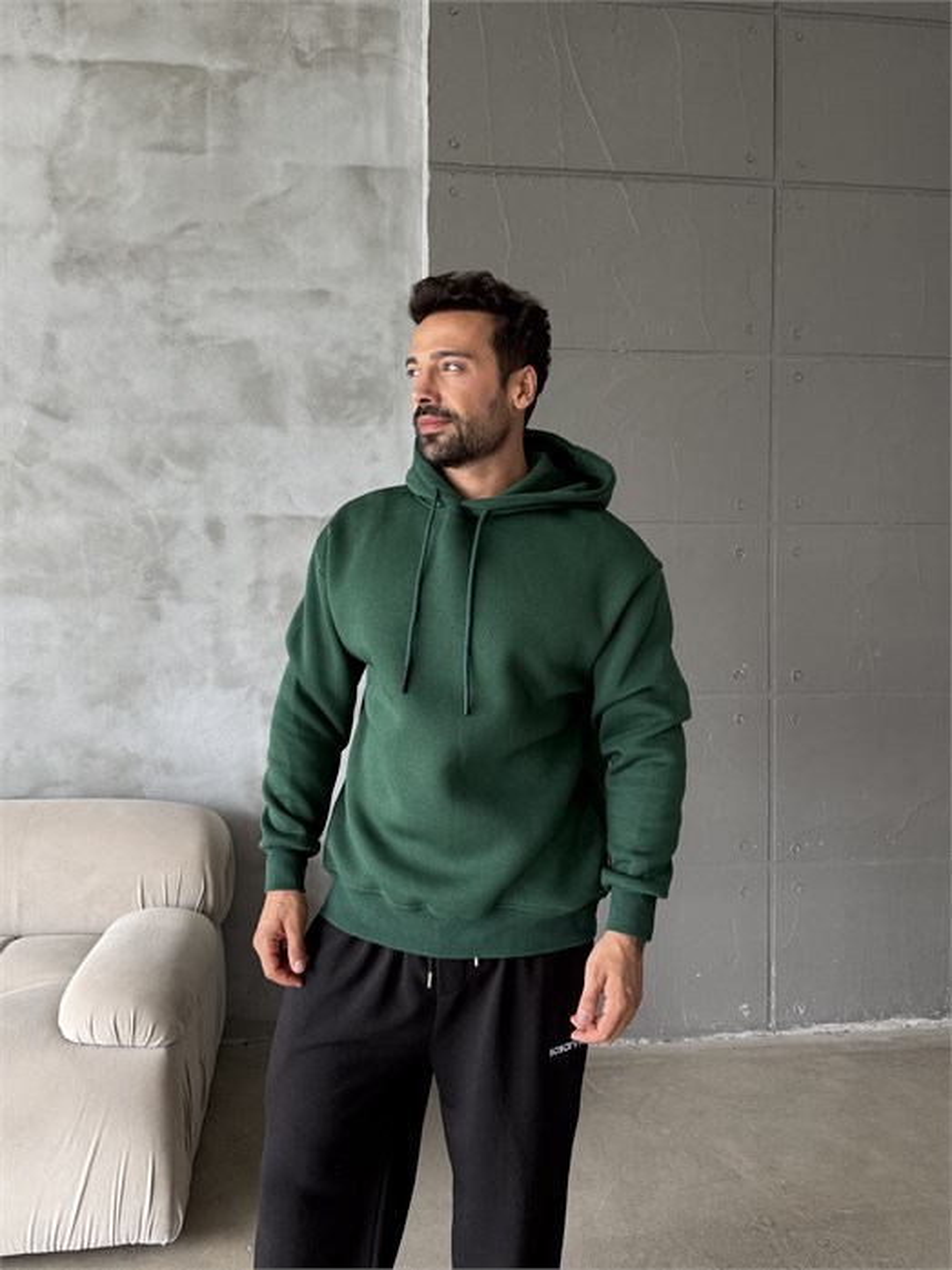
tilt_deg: -1.3
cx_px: 476
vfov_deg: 71.6
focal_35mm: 24
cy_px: 635
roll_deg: +0.0
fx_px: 880
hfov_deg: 56.8
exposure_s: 1/121
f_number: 1.78
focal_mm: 6.76
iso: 160
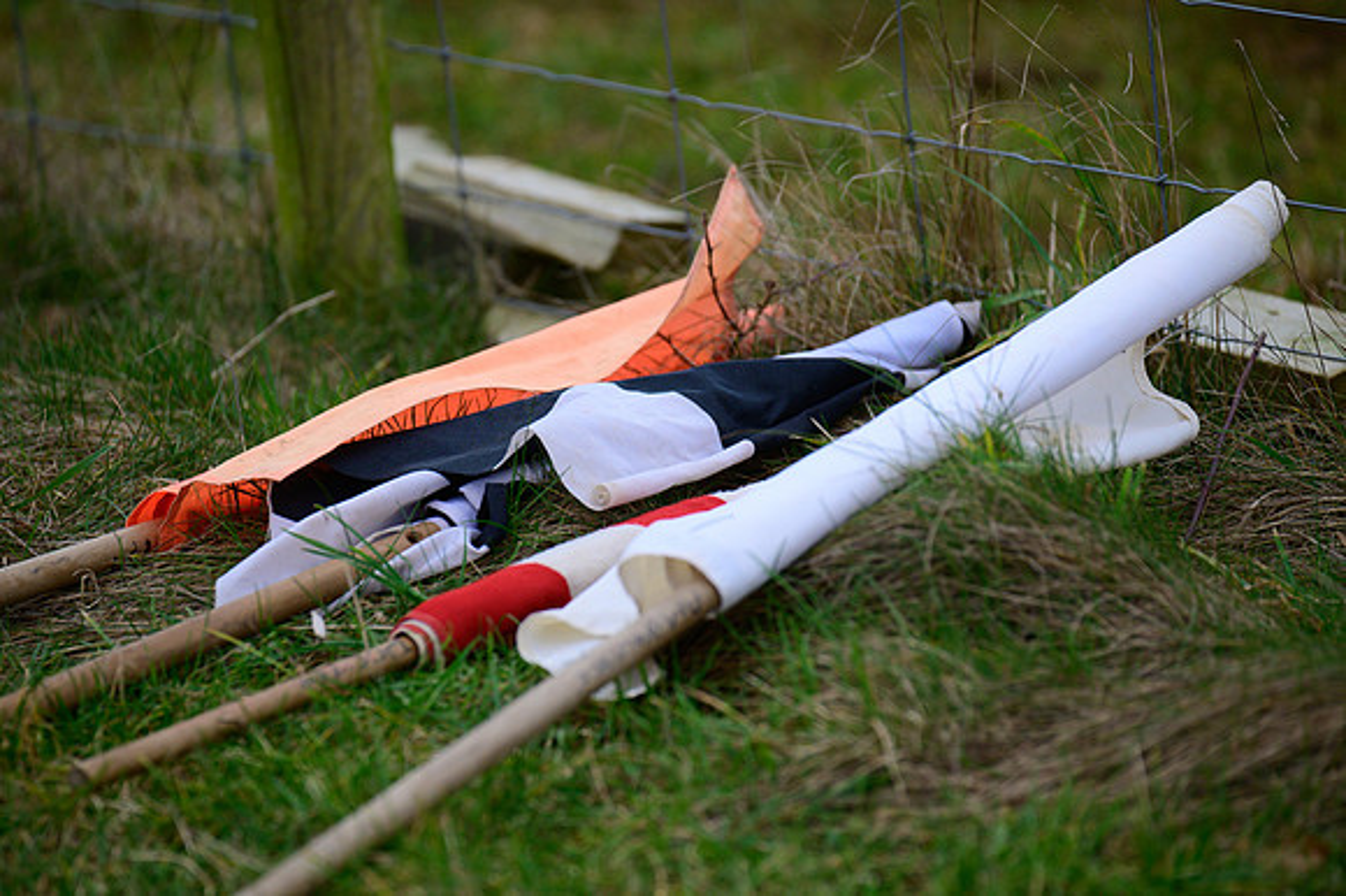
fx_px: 11210
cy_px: 448
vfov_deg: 4.6
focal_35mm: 300
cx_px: 673
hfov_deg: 6.9
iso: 1250
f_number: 5
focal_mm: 300
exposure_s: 1/1600
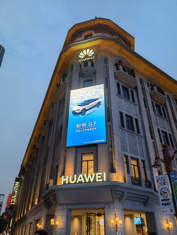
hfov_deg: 51.4
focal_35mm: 27
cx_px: 88
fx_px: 184
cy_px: 118
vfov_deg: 65.3
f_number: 1.8
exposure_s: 1/100
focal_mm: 5.54
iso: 100
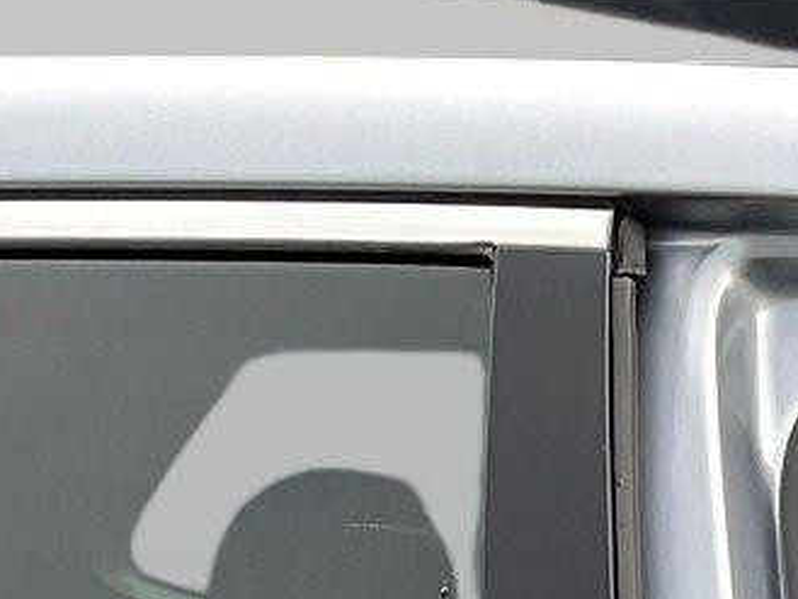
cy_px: 1443
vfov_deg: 9.4
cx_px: 1700
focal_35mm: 141
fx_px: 3252
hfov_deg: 12.1
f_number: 1.8
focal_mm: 3
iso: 20
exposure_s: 1/122
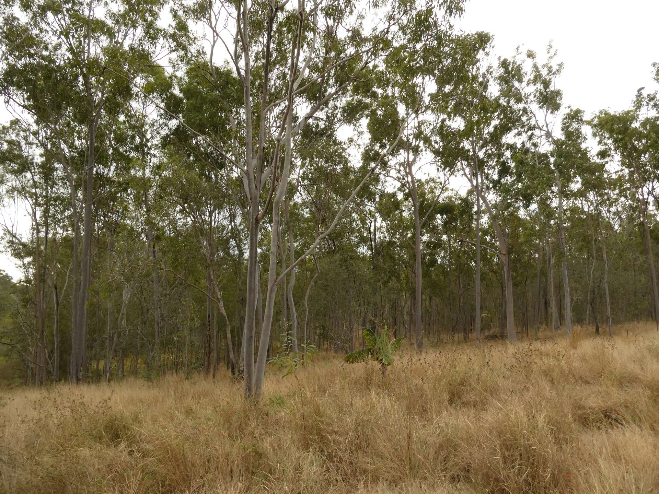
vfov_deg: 56.8
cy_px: 247
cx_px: 330
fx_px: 457
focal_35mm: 24
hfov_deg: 71.6
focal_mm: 4.3
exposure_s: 1/160
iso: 80
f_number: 4
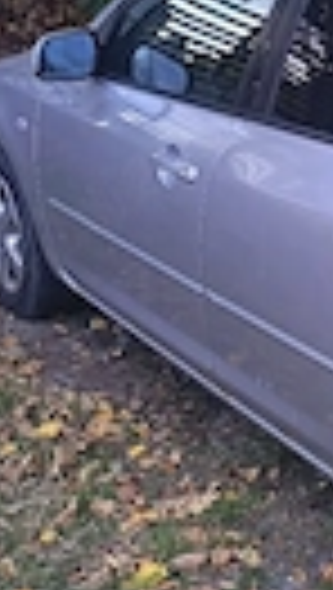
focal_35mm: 80
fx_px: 1252
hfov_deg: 13.8
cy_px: 248
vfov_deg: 26.5
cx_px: 562
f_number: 1.75
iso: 708
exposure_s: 1/100
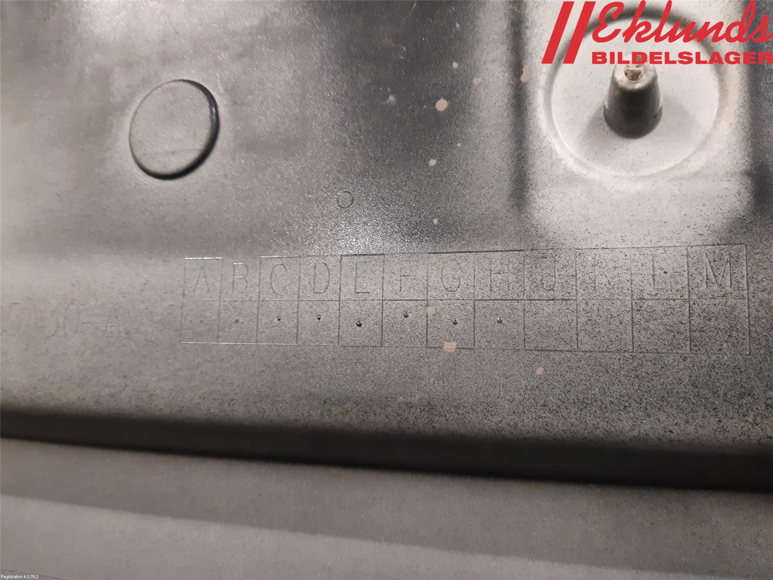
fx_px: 581
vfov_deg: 53.1
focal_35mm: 26
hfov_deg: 67.3
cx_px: 386
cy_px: 290
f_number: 1.7
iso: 200
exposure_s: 1/50
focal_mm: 3.93
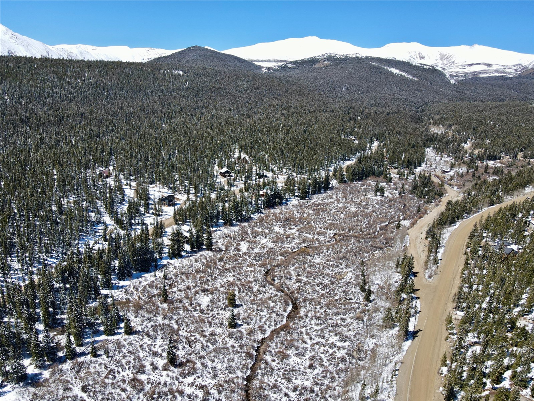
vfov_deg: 56.8
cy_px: 200
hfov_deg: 71.6
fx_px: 370
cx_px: 267
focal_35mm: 24
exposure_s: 1/725
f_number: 2.8
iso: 100
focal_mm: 4.5
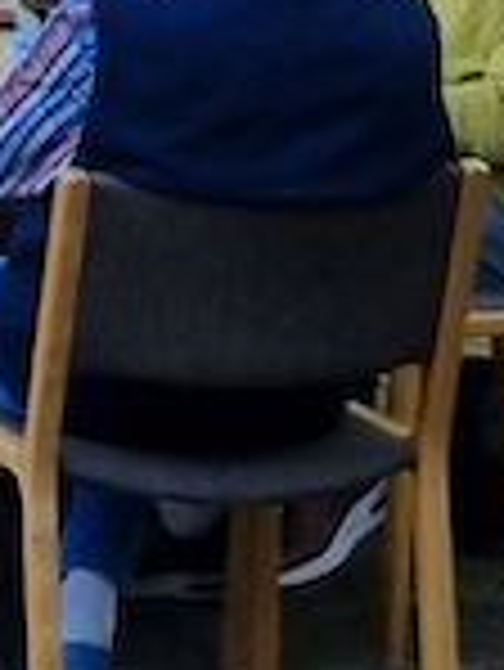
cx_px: -549
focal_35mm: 174
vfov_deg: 11.1
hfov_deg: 8.1
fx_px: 3373
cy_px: -153
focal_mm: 5.4
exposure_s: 1/477
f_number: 1.8
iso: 50
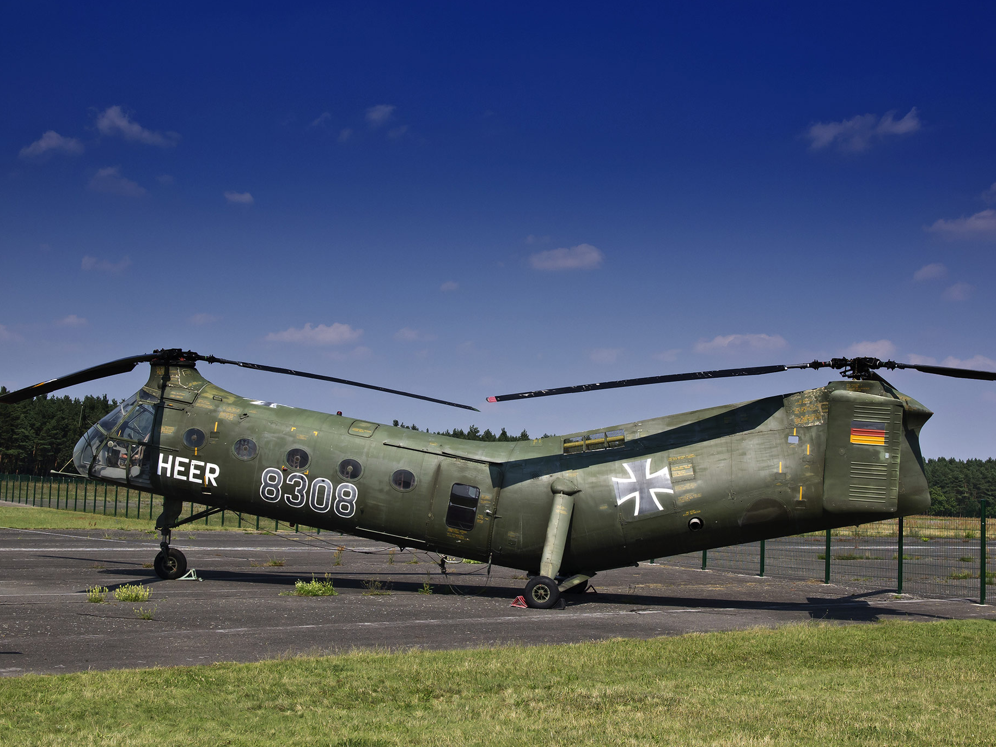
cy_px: 342
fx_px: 1611
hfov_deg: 34.4
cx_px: 504
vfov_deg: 26.1
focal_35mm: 56
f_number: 8
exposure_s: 1/640
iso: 200
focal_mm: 25
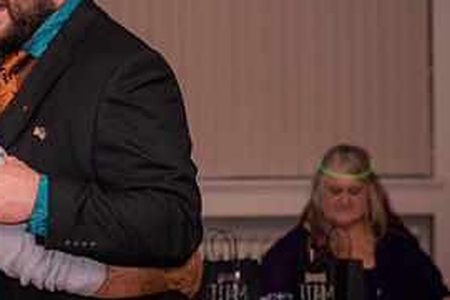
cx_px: 8
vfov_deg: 7.5
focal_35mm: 182
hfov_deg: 11.2
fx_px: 2276
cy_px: 69
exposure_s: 1/125
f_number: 3.2
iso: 640
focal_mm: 85
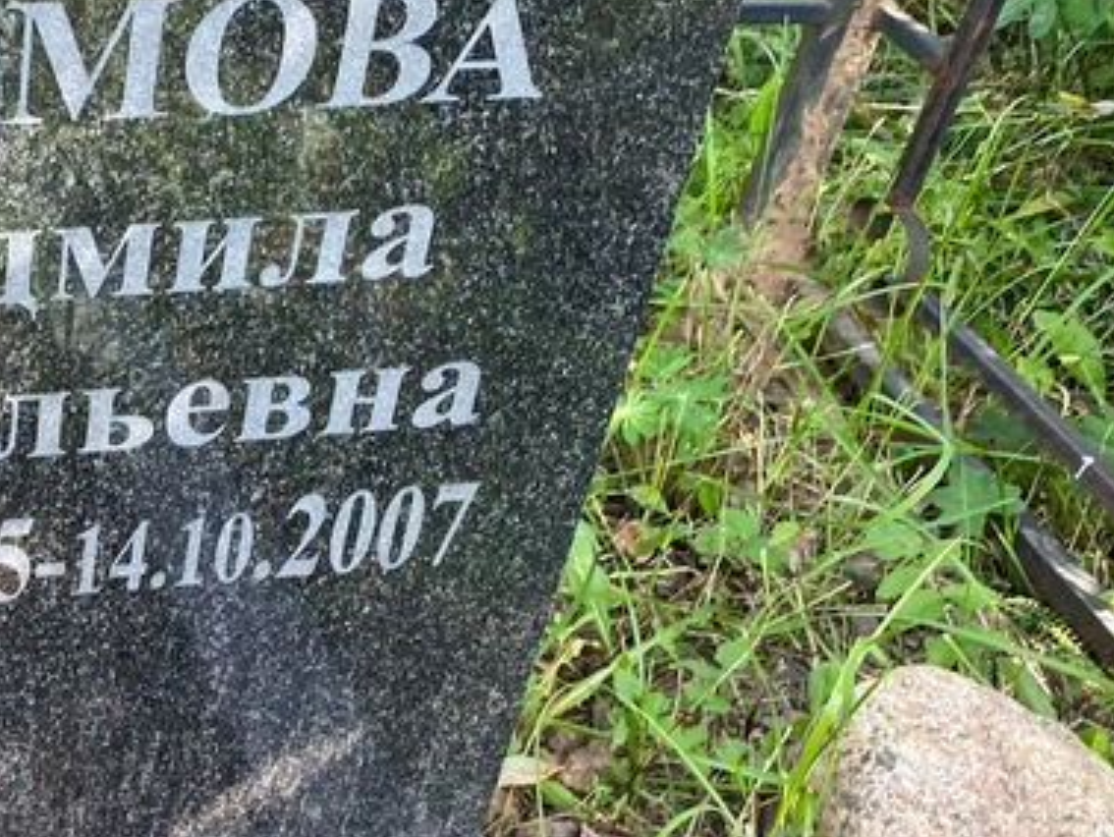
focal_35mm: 55
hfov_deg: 31.7
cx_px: -50
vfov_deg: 26.6
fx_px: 1771
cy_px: 404
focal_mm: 4.25
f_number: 1.8
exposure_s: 1/217
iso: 32
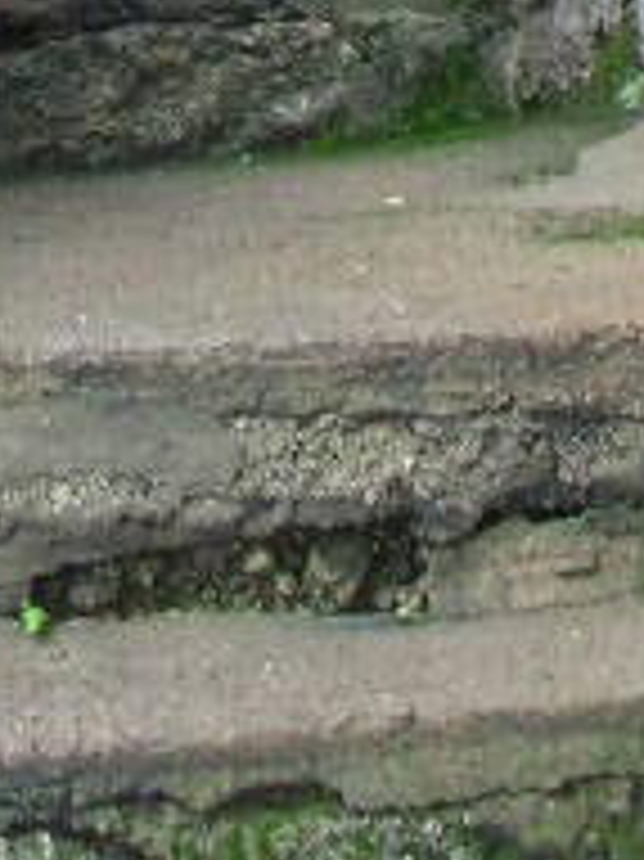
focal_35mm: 188
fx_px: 4669
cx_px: 230
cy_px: -1013
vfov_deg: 9.6
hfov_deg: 7.9
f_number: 3
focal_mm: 5.8
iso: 50
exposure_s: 1/51.2
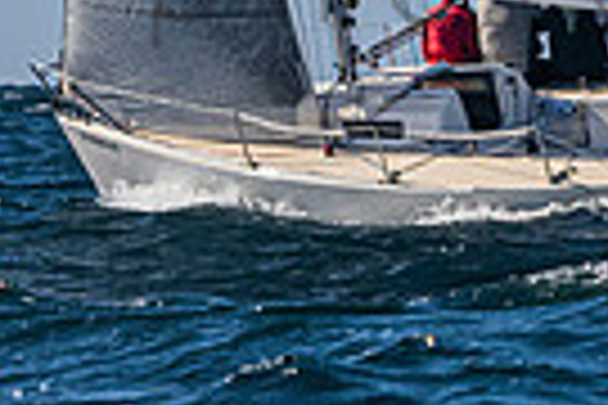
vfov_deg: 1.5
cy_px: -220
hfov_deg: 2.3
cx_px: 1061
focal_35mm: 910
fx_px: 15368
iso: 400
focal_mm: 180
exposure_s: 1/6400
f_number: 6.3
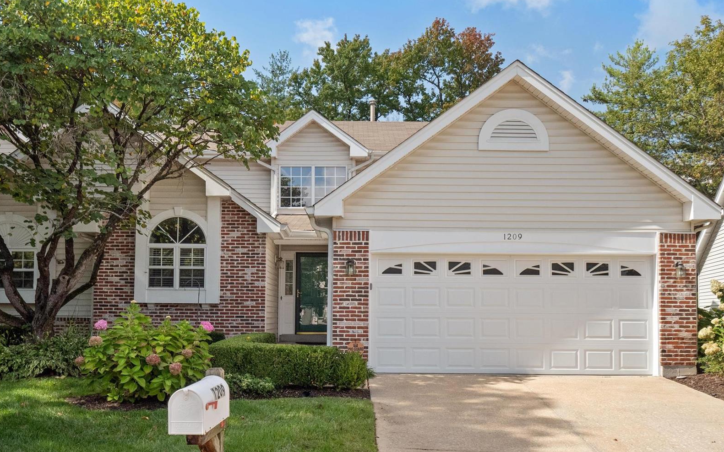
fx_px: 651
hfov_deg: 58.1
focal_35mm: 33
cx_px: 362
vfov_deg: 38.3
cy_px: 227
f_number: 8
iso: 400
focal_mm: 16
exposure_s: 1/1000
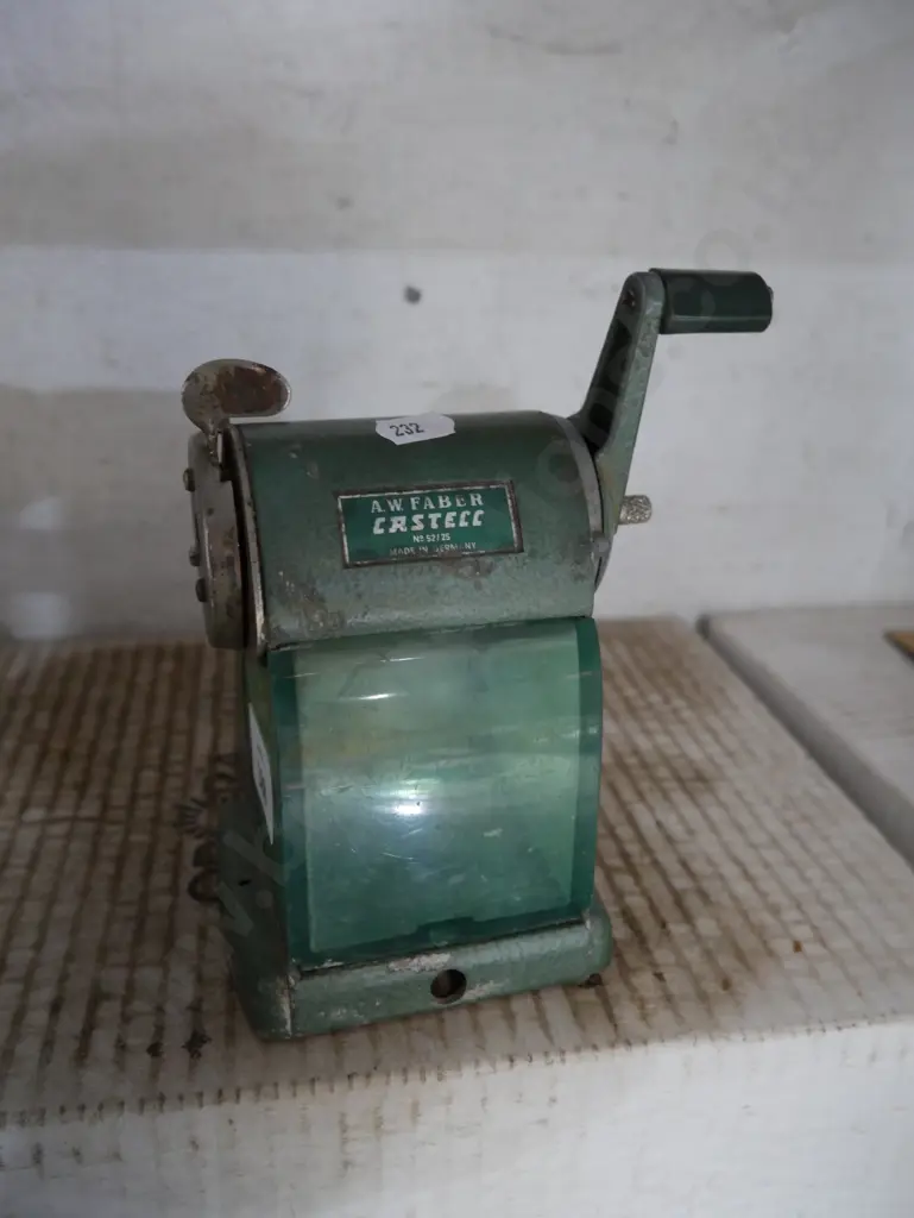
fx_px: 985
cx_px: 457
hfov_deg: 49.8
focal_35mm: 28
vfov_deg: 63.4
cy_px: 609
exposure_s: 1/60
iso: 2000
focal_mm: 14
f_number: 3.5
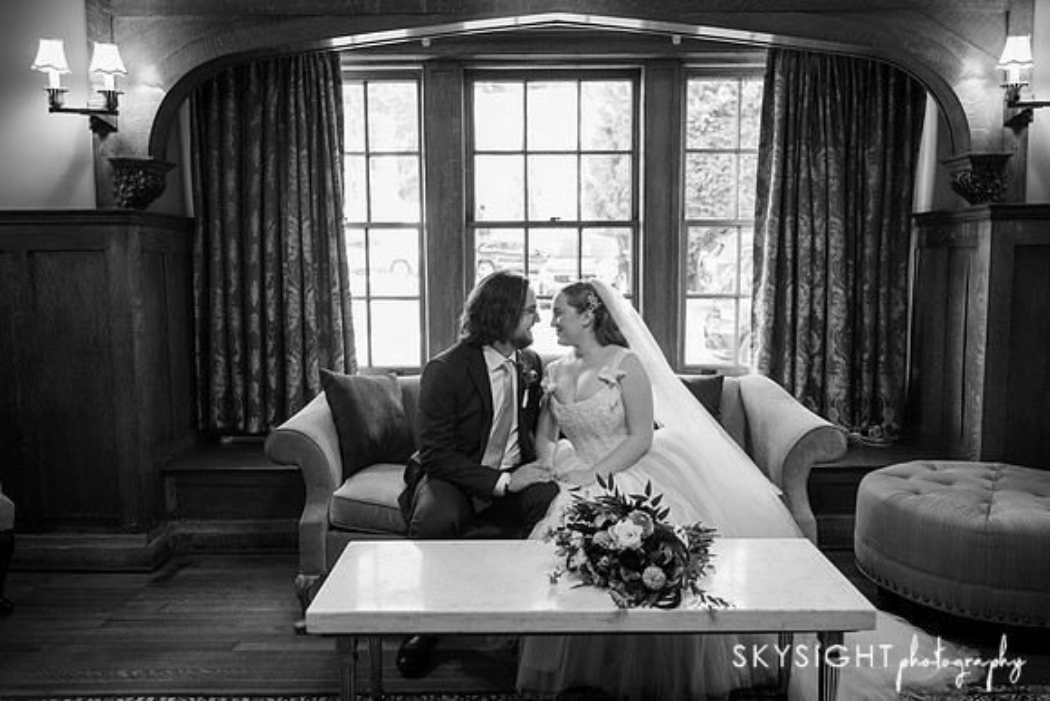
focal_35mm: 29
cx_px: 525
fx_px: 833
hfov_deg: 64.4
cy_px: 350
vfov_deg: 45.6
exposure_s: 1/100
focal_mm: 28
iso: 1000
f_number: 2.8
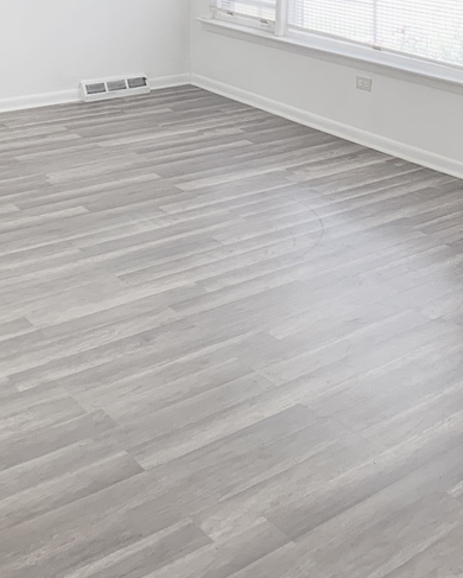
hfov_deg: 20.4
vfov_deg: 24.6
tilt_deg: -9.5
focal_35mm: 75
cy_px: 55
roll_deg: -1.1
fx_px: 1284
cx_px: 307
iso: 64
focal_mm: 4.25
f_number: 1.8
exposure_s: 1/121
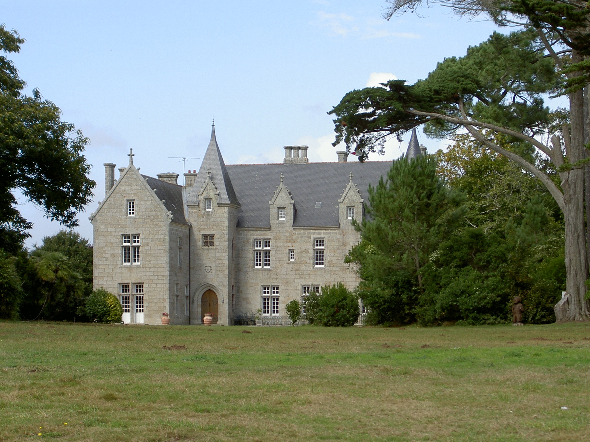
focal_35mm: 116
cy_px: 221
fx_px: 1977
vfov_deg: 12.8
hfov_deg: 17.0
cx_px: 295
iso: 100
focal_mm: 24
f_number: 4.9
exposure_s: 1/312
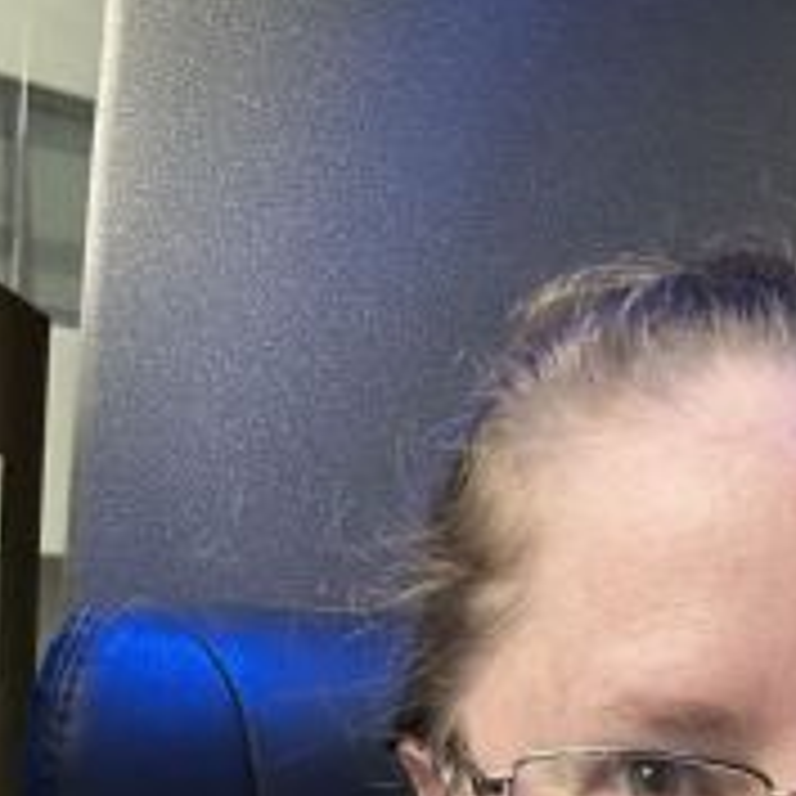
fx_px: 1795
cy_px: 926
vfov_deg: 23.1
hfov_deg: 23.9
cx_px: 800
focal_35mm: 69
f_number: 1.9
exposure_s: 1/60
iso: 125
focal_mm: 2.69
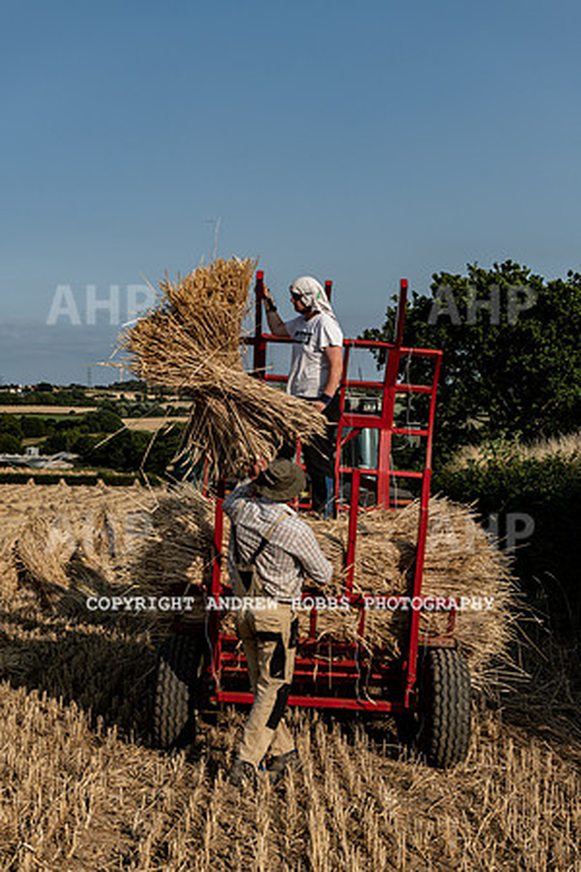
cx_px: 290
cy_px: 436
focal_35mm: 48
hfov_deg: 28.1
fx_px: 1162
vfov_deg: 41.1
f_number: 5.6
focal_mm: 48
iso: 64
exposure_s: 1/1250
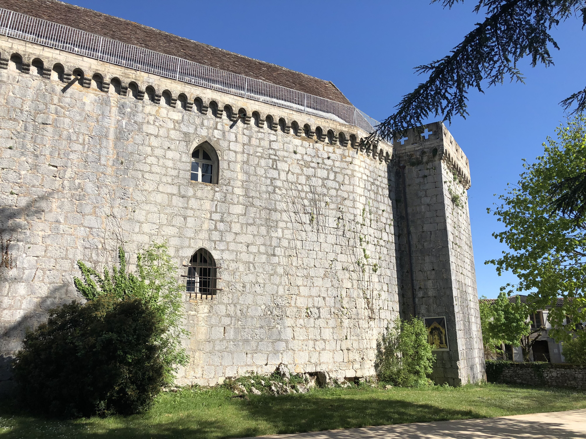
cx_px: 293
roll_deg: +0.7
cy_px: 220
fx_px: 474
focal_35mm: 28
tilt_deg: +15.5
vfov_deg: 49.7
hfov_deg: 63.4
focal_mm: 4
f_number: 1.8
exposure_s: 1/1919
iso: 20
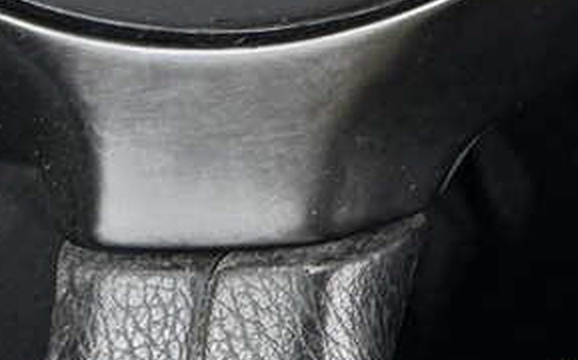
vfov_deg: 7.9
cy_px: -762
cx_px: 1234
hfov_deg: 12.6
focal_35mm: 141
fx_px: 2219
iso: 100
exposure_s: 1/121
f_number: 1.78
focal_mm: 6.76
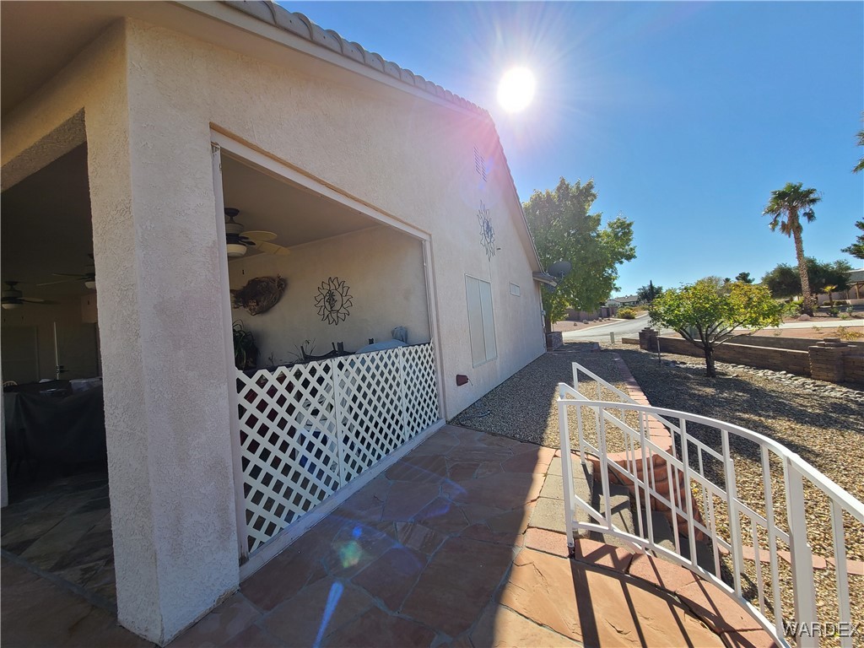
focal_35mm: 13
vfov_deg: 89.9
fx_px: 324
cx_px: 432
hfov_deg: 106.2
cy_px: 324
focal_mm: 2.2
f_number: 2.2
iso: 64
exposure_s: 1/1300
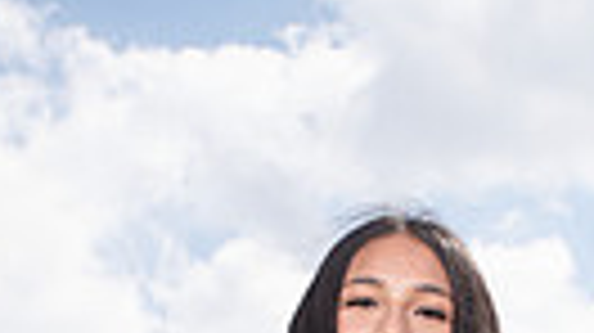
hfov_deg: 17.1
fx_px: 1967
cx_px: 432
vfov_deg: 8.2
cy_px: 999
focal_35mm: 125
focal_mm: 35
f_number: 7.1
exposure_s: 1/400
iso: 125
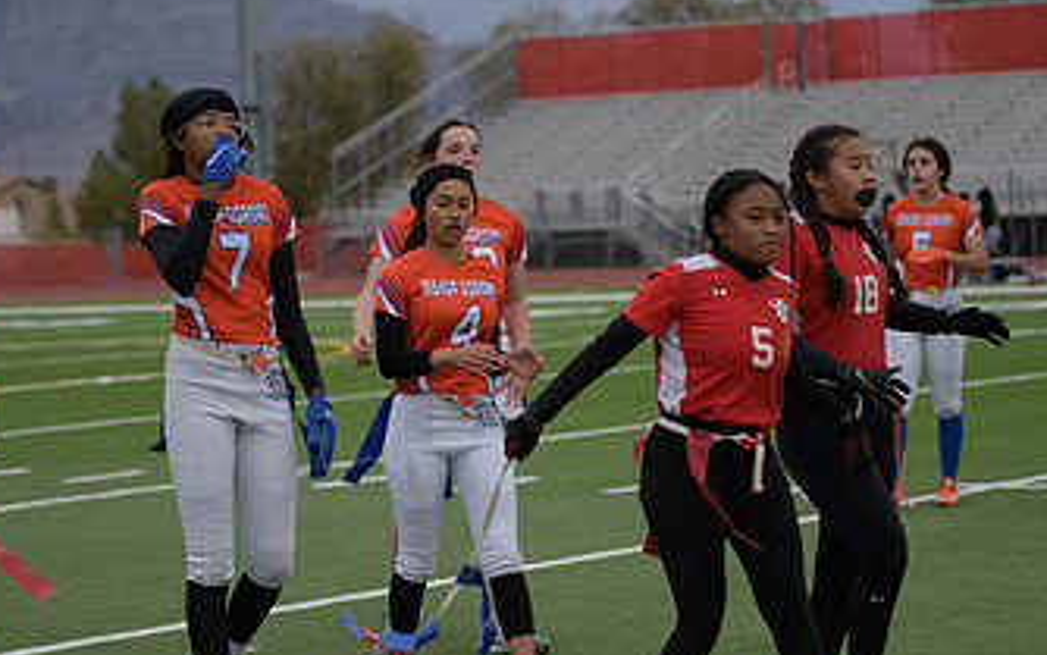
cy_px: 431
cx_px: 514
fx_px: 3539
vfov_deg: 10.6
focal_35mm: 124
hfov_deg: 16.8
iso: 160
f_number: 2.8
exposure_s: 1/200
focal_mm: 70
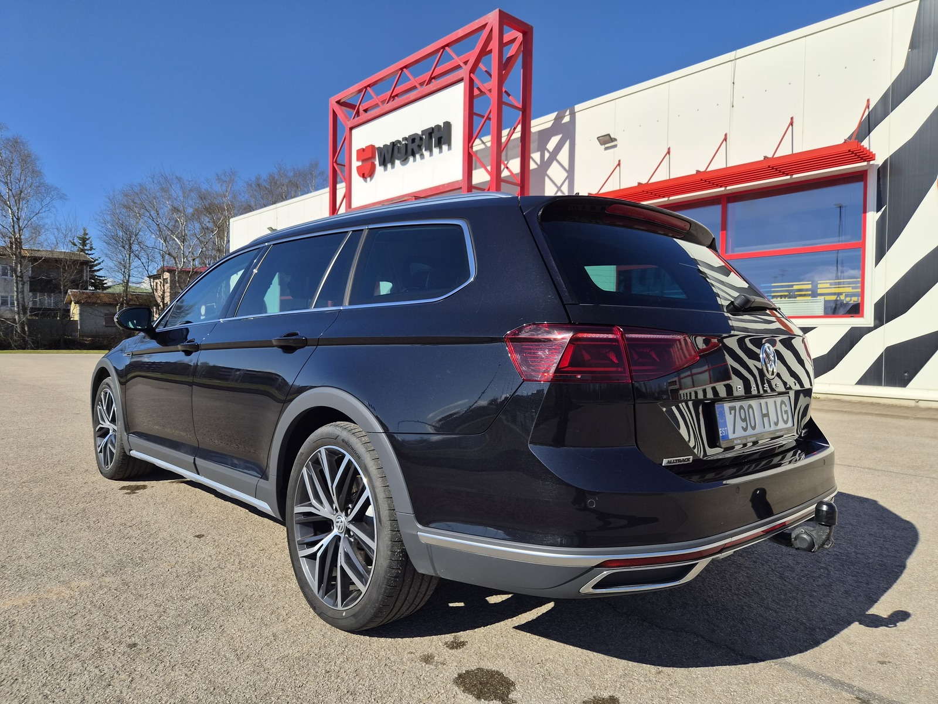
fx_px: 623
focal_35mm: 23
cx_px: 469
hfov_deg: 73.9
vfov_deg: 58.9
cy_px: 352
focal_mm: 5.4
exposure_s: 1/7696
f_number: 1.8
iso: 80
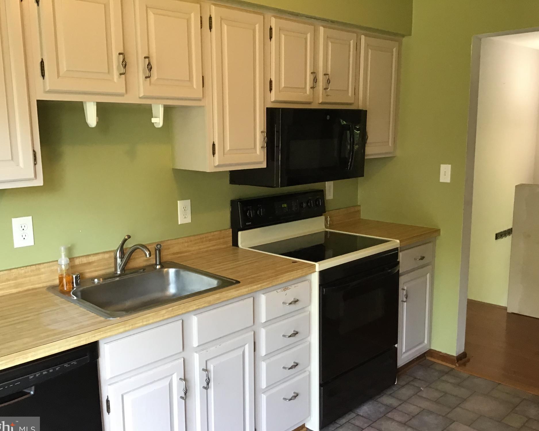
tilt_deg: -9.7
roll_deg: +1.7
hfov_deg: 54.2
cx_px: 262
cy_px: 220
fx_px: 526
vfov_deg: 44.5
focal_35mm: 33
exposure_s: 1/30
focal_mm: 3.3
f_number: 2.4
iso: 80
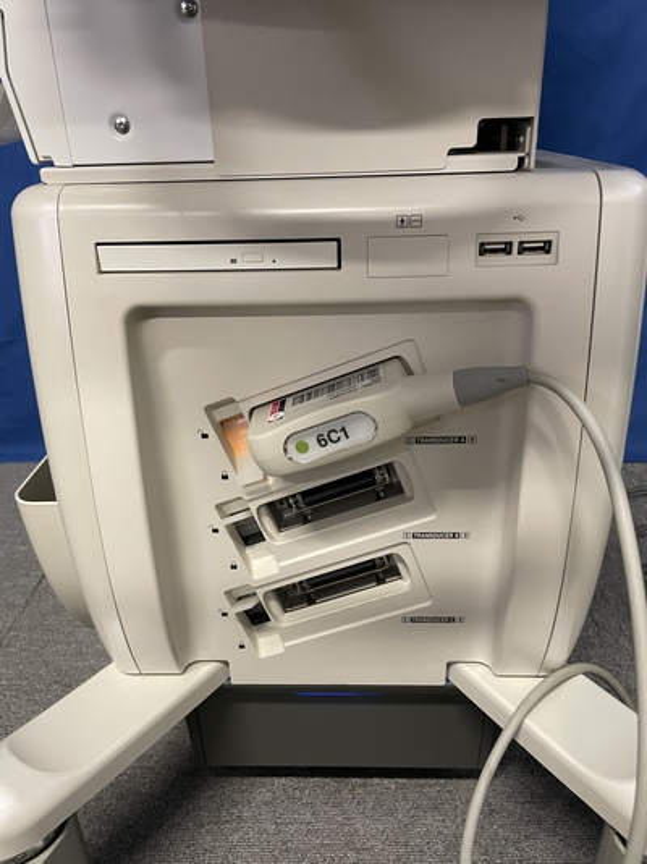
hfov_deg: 53.0
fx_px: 648
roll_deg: +2.7
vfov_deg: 67.3
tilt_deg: -25.0
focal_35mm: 26
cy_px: 432
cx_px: 324
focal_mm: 4.2
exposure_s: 1/50
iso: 200
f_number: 1.6
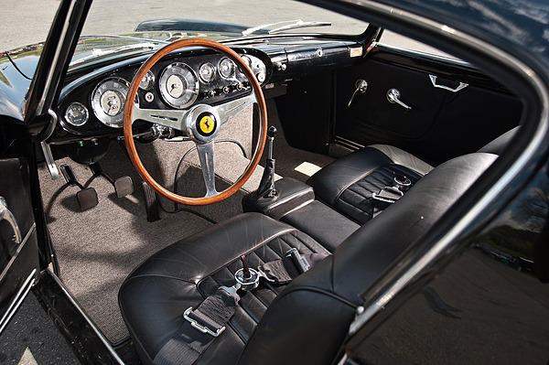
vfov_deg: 46.3
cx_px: 274
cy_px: 182
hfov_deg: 65.5
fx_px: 427
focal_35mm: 28
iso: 100
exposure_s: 1/200
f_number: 7.1
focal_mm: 28
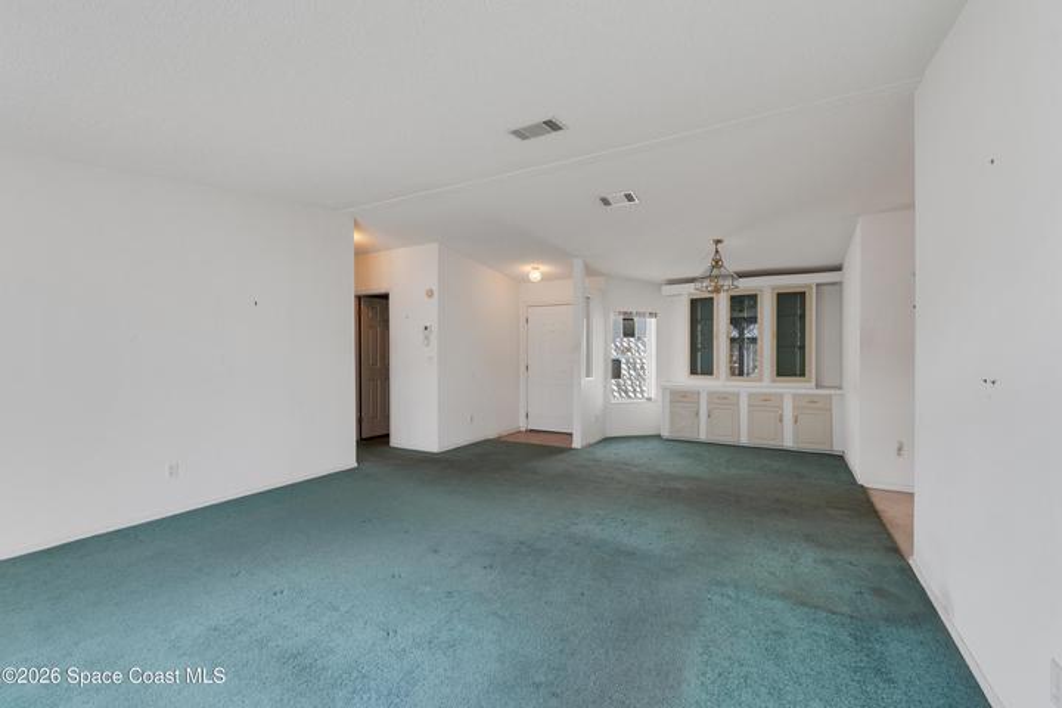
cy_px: 354
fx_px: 442
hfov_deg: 100.4
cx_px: 531
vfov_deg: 77.3
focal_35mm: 15
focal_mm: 10
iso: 320
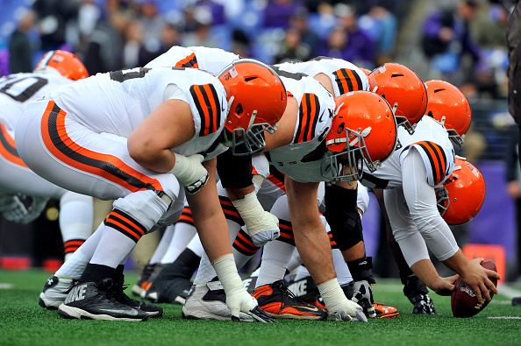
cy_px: 173
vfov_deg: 3.3
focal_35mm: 420
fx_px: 6073
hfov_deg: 4.9
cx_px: 260
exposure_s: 1/800
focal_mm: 420
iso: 500
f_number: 6.3
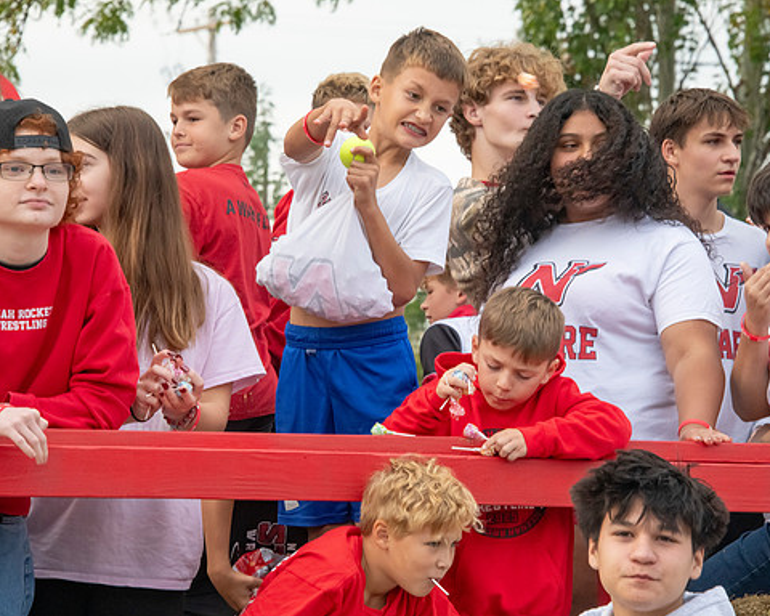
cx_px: 451
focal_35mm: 204
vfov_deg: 7.6
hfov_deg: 9.5
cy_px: 309
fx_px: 4649
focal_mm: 180
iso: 3200
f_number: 11
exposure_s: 1/400
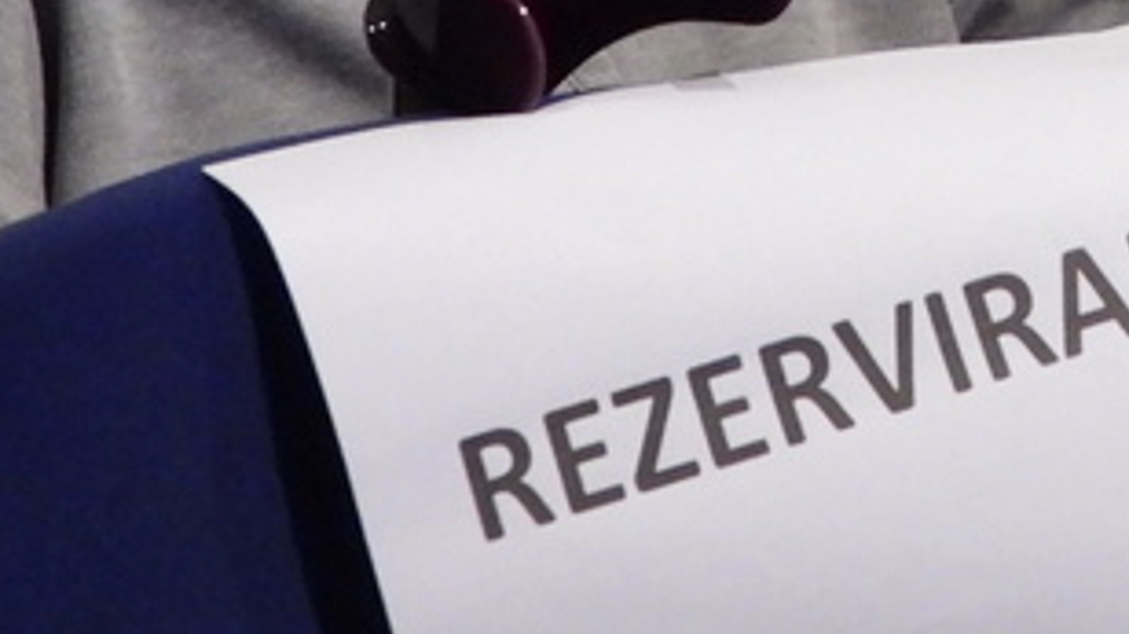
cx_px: 1477
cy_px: -612
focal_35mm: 318
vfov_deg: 3.8
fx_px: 9517
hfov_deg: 6.7
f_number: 3.5
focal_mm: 13.5
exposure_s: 1/13
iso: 800
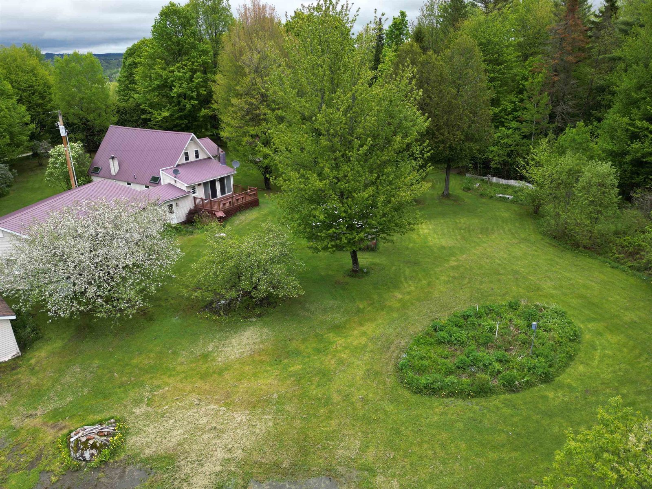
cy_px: 244
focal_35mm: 24
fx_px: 452
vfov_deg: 56.8
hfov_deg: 71.6
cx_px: 326
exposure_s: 1/640
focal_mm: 6.72
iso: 100
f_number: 1.7
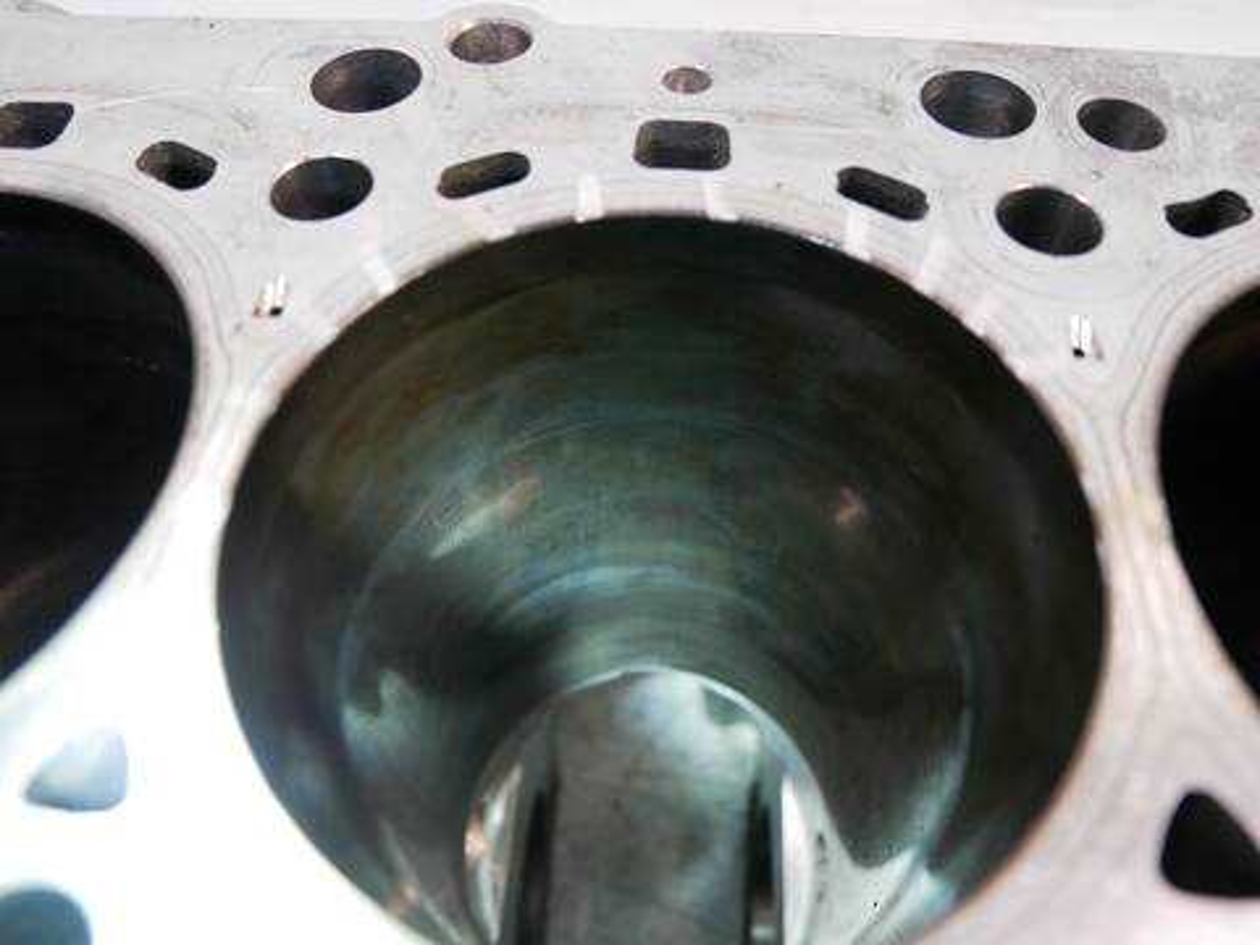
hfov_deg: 71.6
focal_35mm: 24
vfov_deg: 56.8
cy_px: 472
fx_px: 874
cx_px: 630
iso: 1000
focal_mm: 12
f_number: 3.5
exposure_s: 1/60
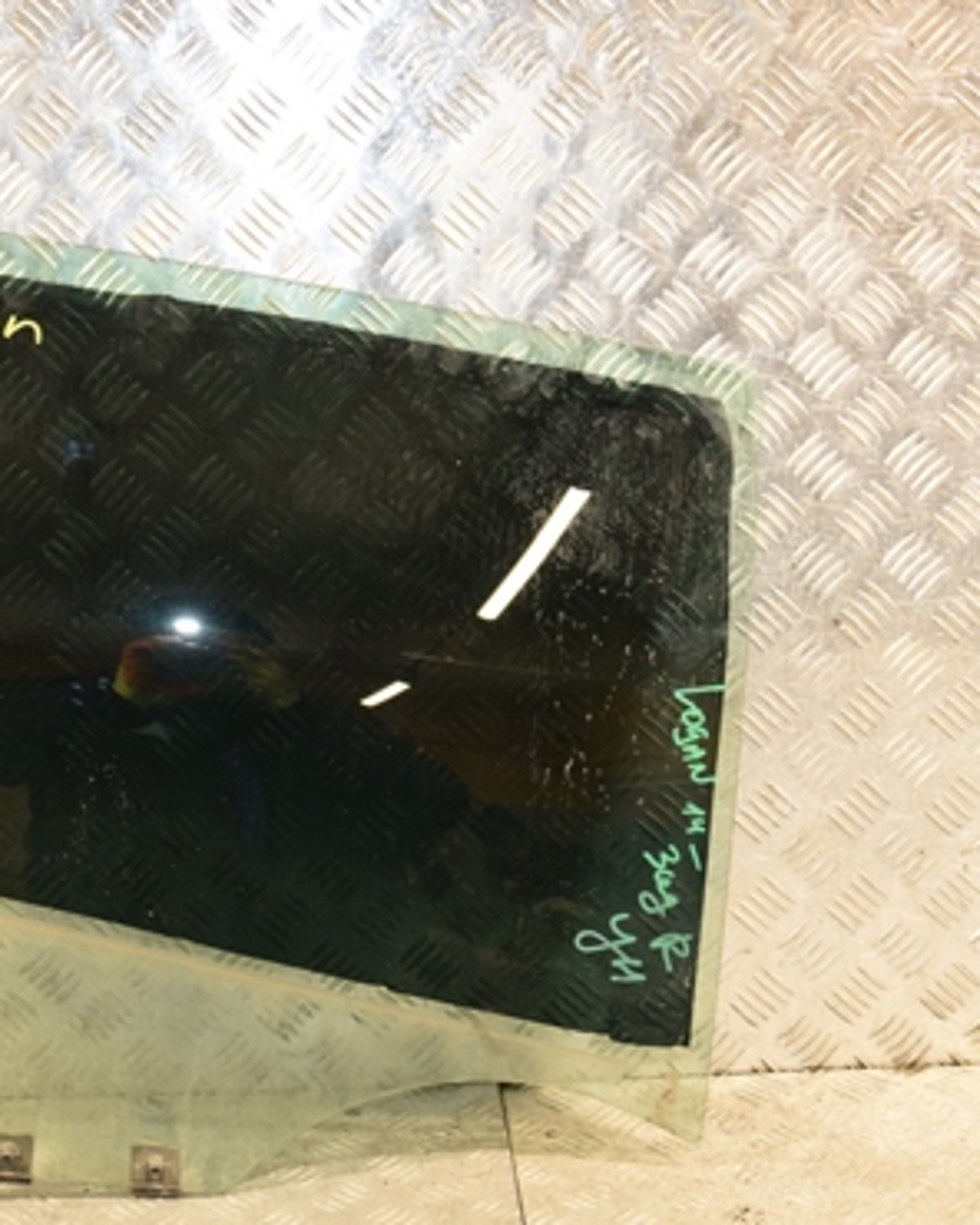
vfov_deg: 31.0
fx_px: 2205
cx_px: 268
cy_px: 659
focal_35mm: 61
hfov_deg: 24.8
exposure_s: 1/80
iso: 800
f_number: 5
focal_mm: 25
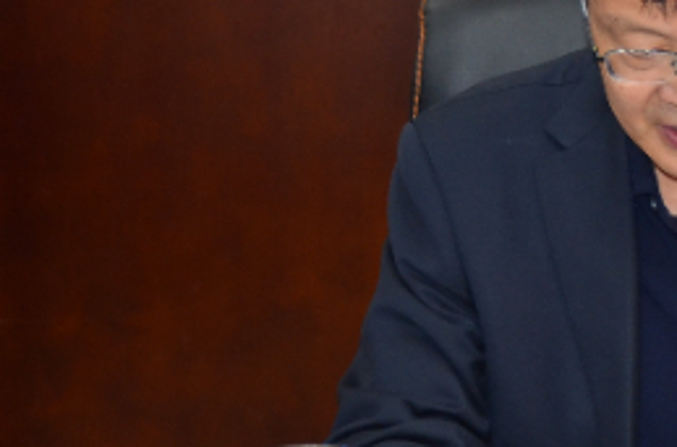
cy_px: 163
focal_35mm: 209
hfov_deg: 9.7
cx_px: 850
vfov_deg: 6.5
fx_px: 3910
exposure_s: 1/60
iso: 500
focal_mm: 45
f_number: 4.5
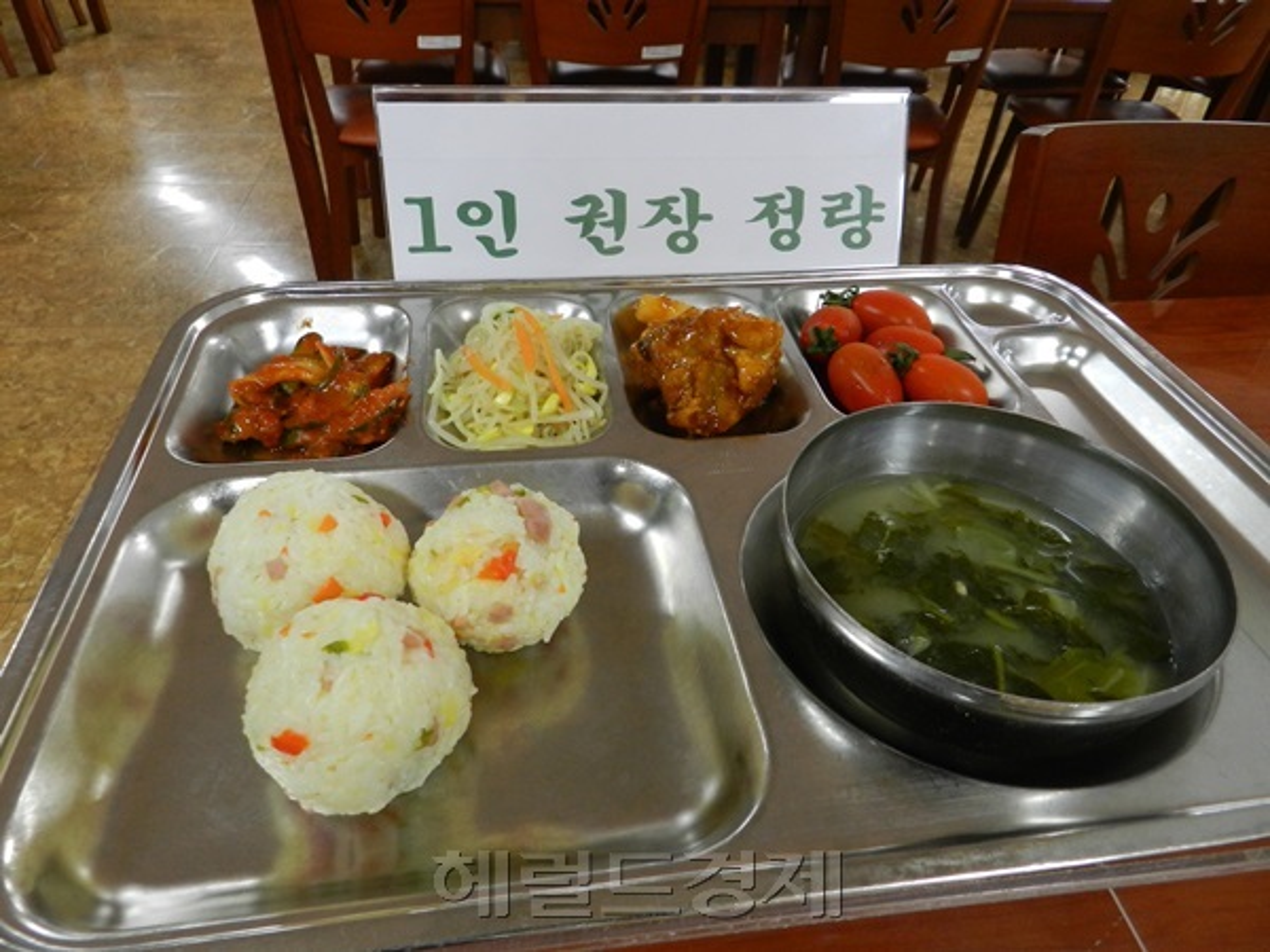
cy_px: 476
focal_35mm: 23
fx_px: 844
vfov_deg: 58.9
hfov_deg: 73.9
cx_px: 635
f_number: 3.4
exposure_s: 1/25
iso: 400
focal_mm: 4
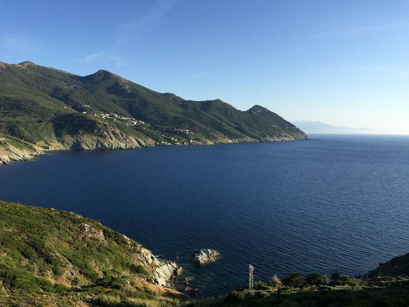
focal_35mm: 29
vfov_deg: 48.2
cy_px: 154
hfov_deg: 61.7
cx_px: 204
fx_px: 343
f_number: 2.2
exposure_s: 1/1099
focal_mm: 4.15
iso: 32
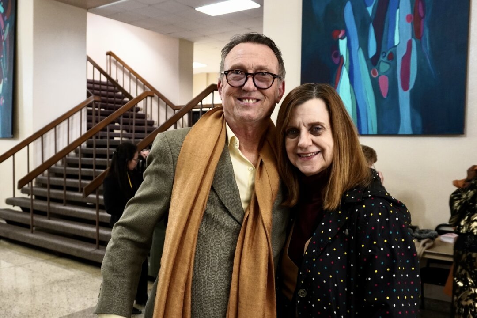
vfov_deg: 53.1
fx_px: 318
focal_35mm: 24
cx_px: 238
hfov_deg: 73.7
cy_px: 159
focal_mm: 16
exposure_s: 1/25
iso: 1250
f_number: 3.5
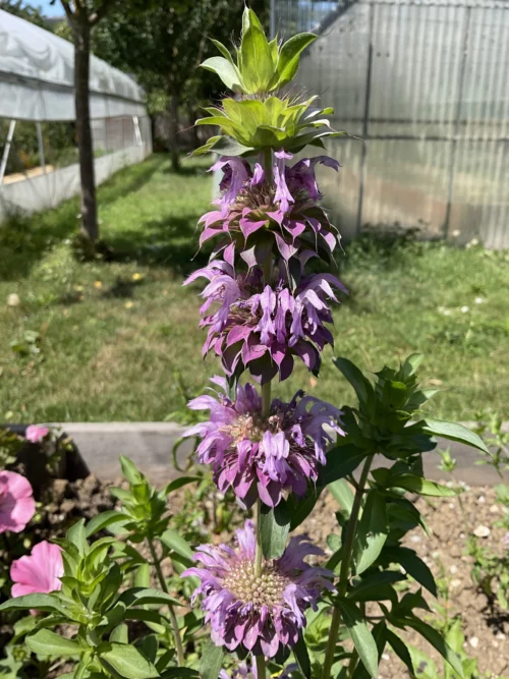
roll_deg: -1.7
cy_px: 340
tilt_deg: -18.8
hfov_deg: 48.2
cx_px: 254
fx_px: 569
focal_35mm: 29
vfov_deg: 61.7
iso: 16
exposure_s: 1/1168
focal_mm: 3
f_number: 1.8
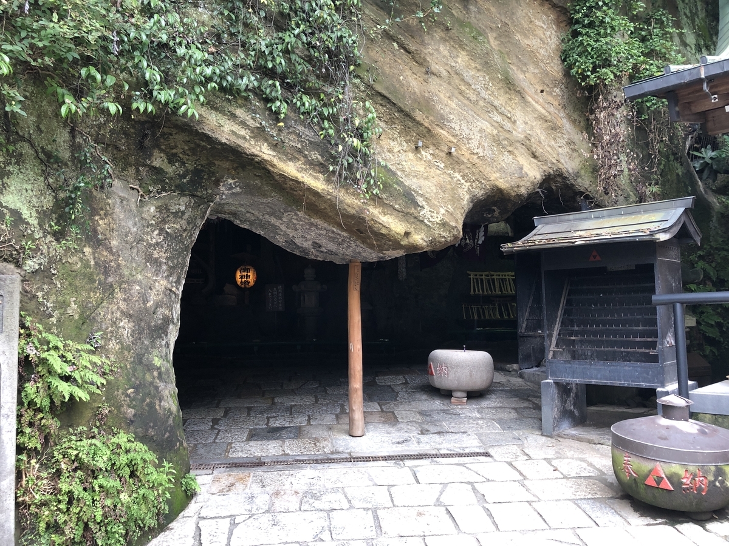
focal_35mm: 28
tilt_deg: +5.4
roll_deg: +0.5
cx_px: 364
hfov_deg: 63.4
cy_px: 273
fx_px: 590
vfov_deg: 49.7
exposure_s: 1/30
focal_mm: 3.99
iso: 32
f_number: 1.8
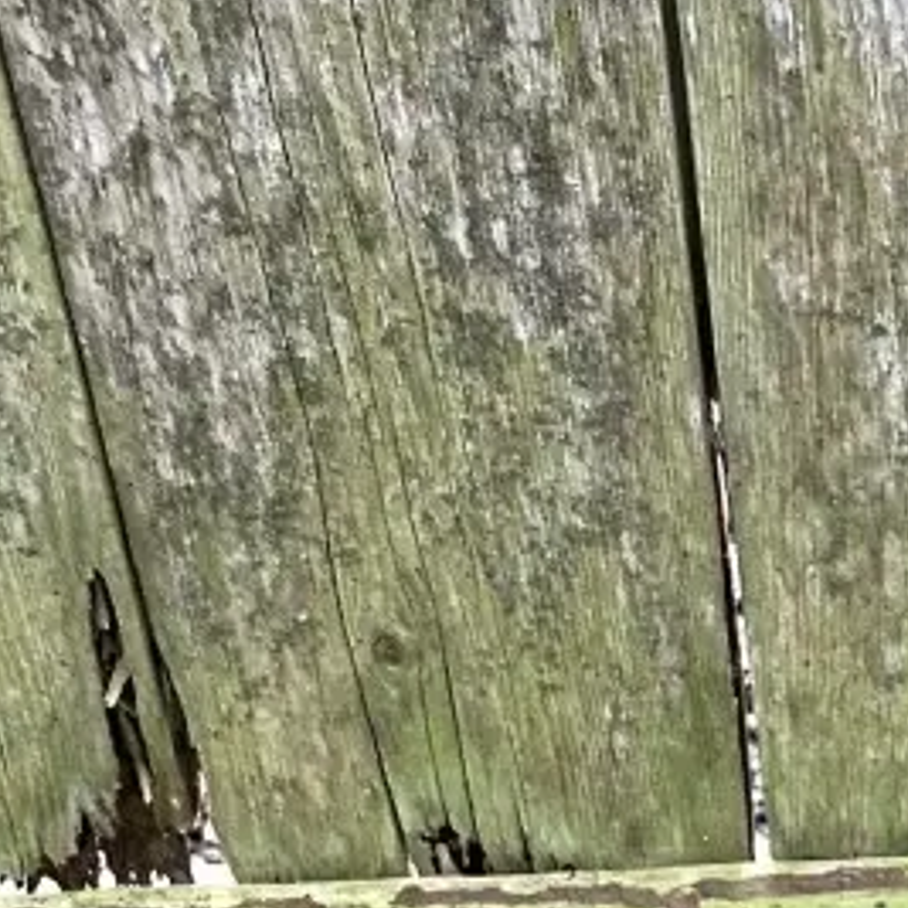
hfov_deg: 17.4
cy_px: 677
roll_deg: -0.3
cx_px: 1234
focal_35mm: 93
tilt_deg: -34.0
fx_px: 2760
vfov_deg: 18.6
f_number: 1.6
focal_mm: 5.1
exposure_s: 1/122
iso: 80
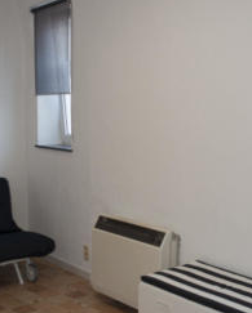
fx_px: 484
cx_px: 125
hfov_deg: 29.2
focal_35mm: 52
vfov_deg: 35.9
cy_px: 169
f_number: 5
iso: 640
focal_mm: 18
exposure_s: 1/200
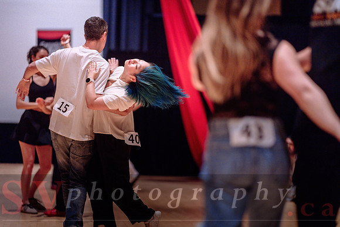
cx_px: 170
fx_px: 992
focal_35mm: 105
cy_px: 114
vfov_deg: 13.0
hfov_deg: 19.5
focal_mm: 105
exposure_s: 1/250
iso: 2000
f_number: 1.4
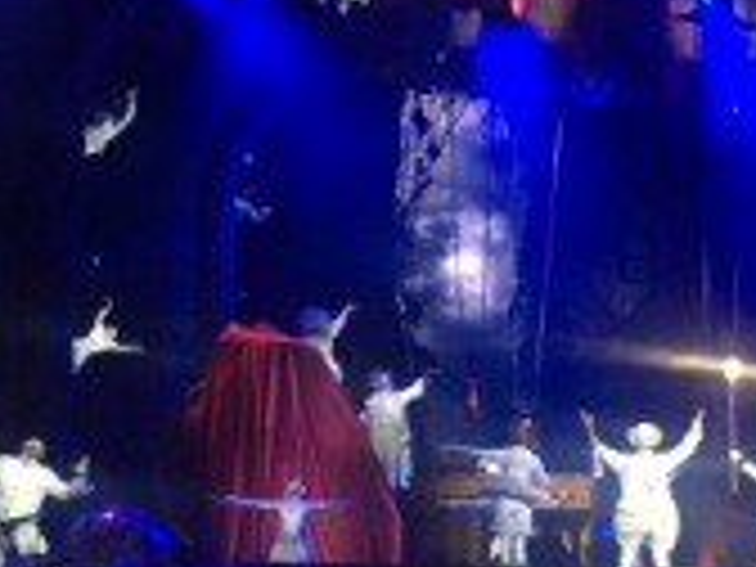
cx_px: 675
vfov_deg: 22.7
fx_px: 1376
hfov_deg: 29.5
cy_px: 508
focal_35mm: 63
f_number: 2.2
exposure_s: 1/30
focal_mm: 4.15
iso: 200
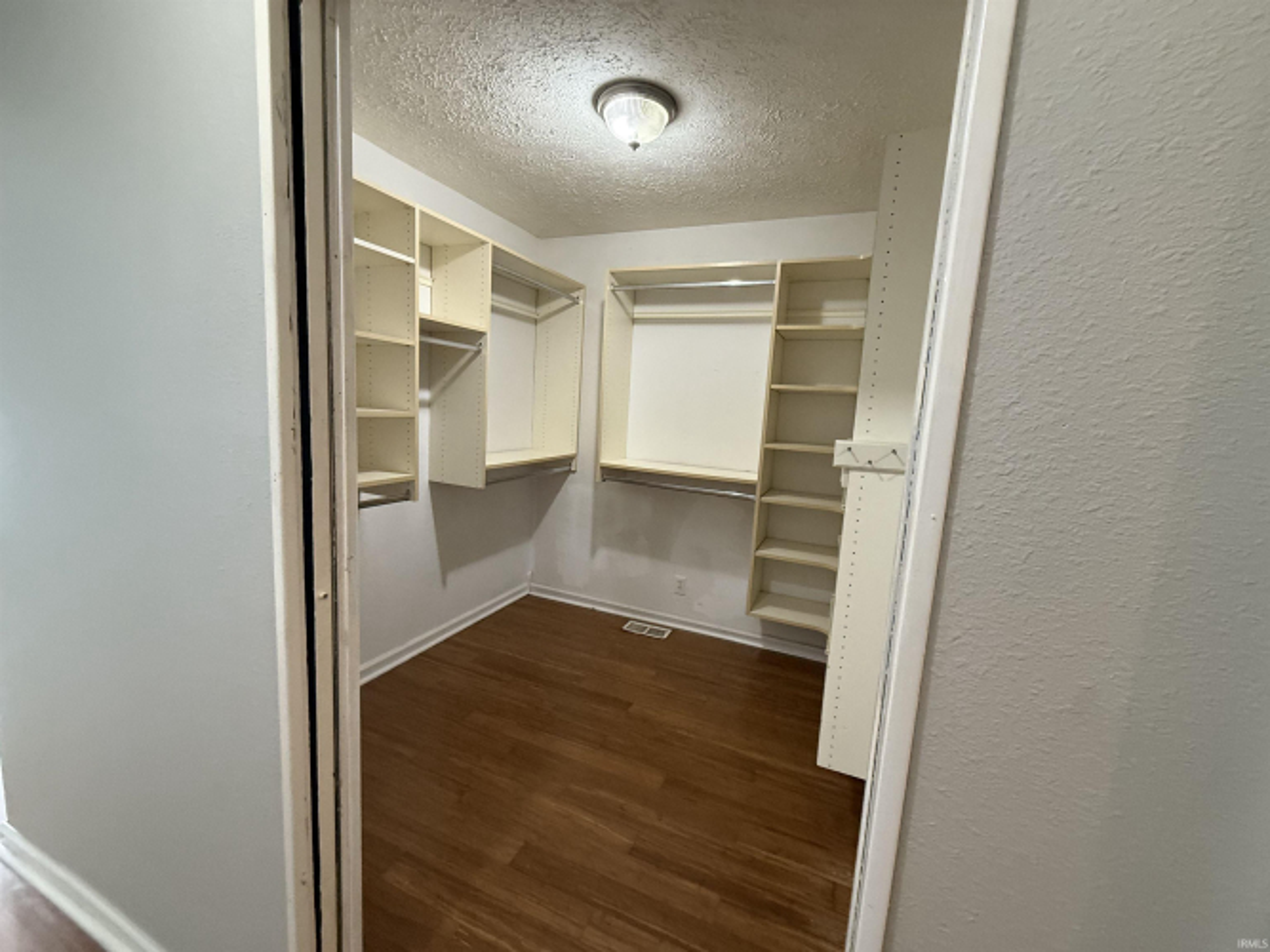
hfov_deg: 102.1
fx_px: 514
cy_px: 476
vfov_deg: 85.7
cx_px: 635
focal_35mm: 14
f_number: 2.2
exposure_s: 1/60
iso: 500
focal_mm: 2.22
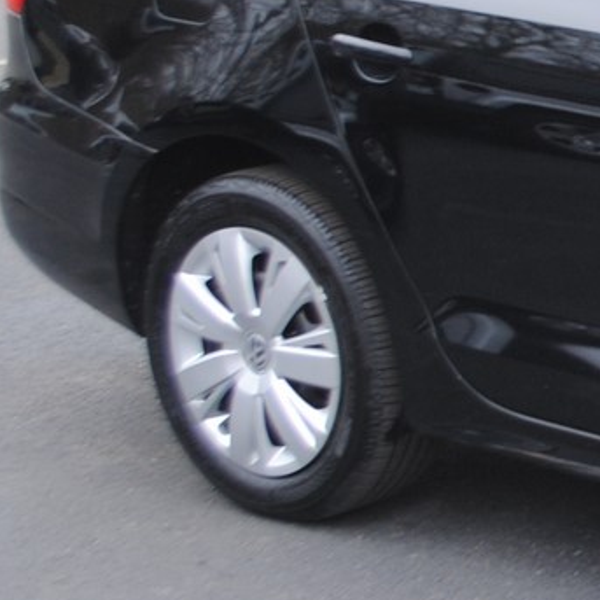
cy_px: 192
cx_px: 1245
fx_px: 2569
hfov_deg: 11.8
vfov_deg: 13.3
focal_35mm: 131
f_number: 4.5
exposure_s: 1/60
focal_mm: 22
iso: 200
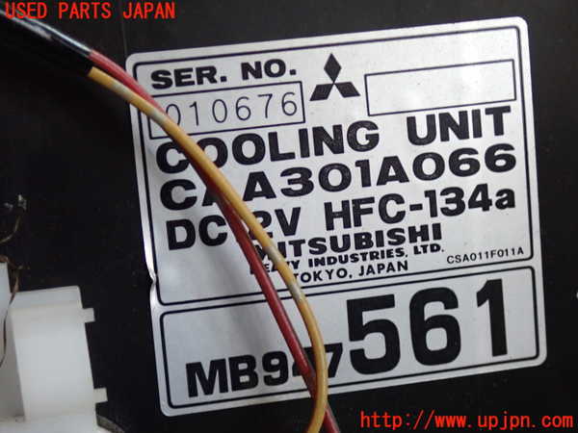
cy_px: 216
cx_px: 289
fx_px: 1469
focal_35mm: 88
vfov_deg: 16.8
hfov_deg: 22.3
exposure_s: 1/80
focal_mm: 15.66
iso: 640
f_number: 4.5
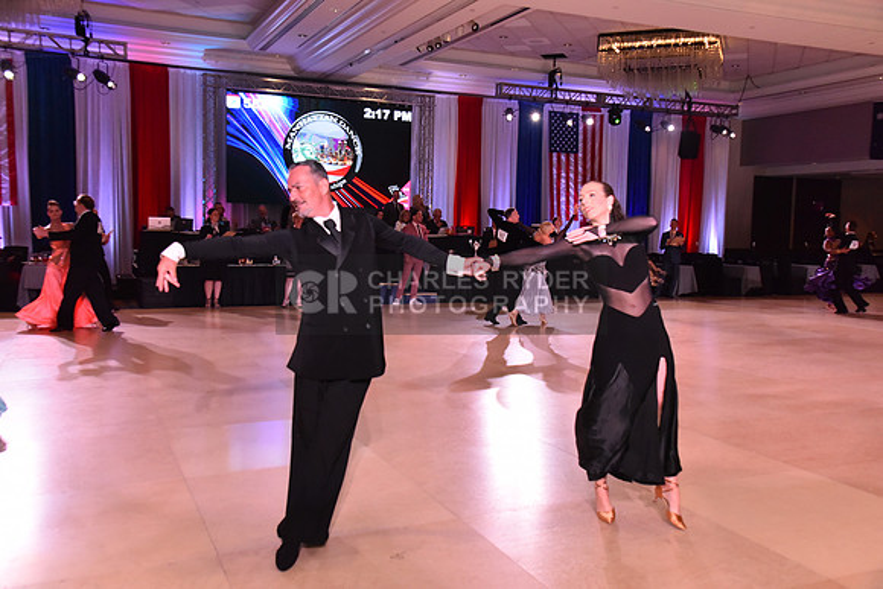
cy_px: 294
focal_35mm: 30
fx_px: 736
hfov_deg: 61.9
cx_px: 442
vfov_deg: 43.6
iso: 2500
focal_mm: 30
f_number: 6.3
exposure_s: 1/320
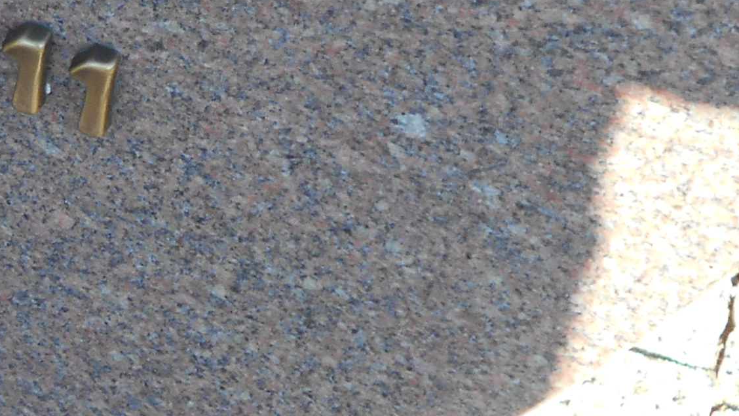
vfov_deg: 7.7
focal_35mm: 155
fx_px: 3038
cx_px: -297
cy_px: -176
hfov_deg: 13.2
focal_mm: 7.7
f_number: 4.2
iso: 80
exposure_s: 1/125
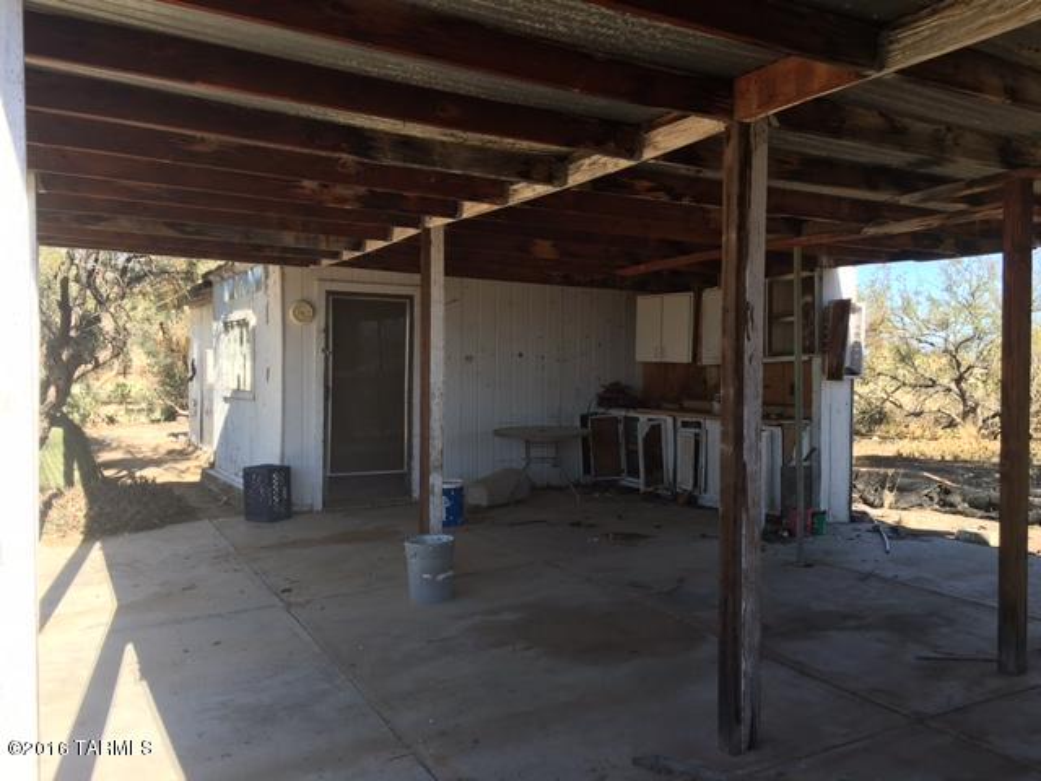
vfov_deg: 48.2
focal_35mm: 29
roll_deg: -0.2
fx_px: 872
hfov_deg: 61.7
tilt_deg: -1.1
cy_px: 390
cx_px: 520
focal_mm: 4.15
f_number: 2.2
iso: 25
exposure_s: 1/330
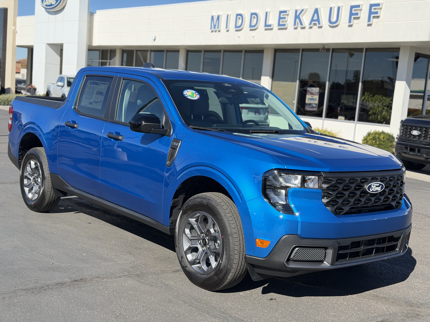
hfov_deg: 39.7
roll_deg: -4.7
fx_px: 596
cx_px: 215
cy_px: 161
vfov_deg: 30.3
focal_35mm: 48
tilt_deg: -8.0
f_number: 1.78
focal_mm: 6.76
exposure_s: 1/3534
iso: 100
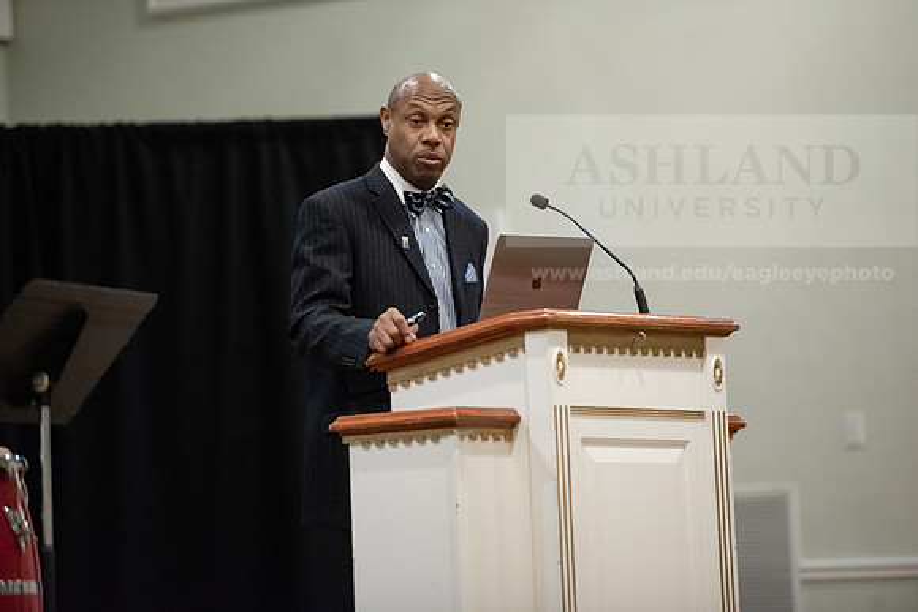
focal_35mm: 200
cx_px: 459
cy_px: 306
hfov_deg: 10.3
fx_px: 5101
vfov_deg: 6.9
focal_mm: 200
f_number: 2.8
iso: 10000
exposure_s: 1/200
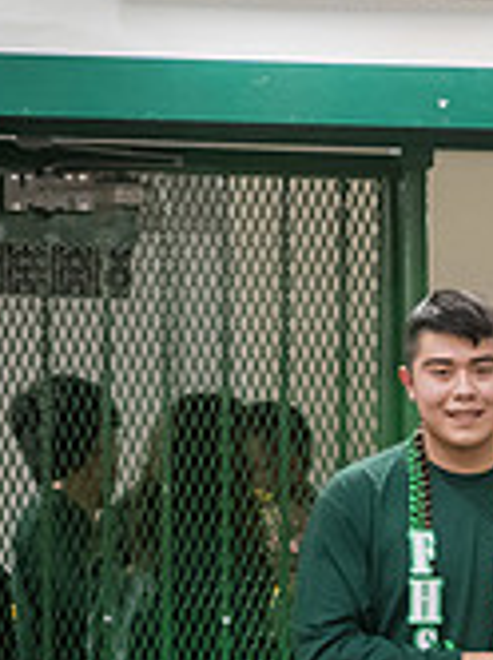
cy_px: 956
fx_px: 6435
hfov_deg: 4.3
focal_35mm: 338
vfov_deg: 5.8
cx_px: 885
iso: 8000
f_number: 3.5
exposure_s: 1/200
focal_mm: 70
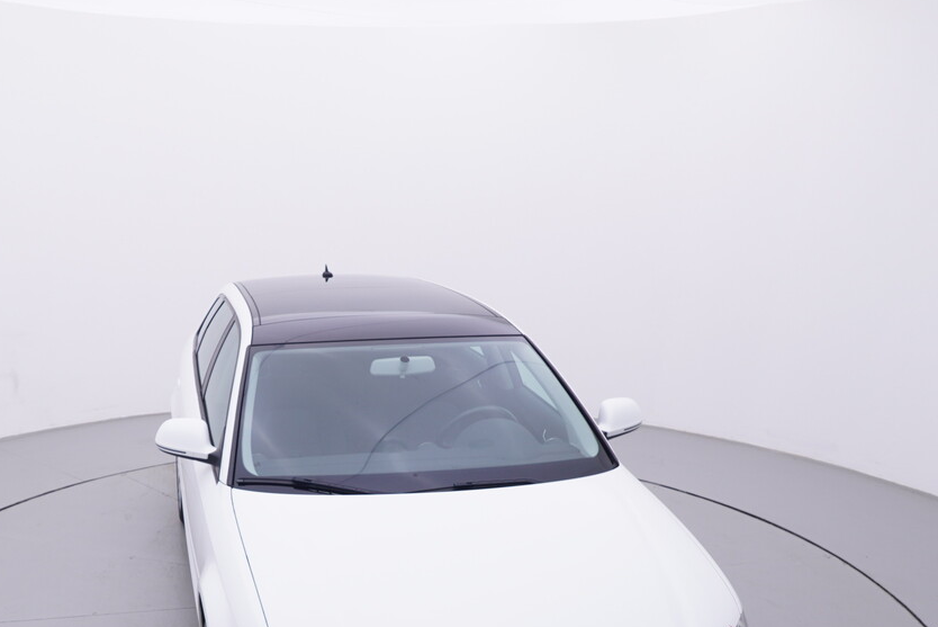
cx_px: 308
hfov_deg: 48.8
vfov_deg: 33.4
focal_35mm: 39
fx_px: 1013
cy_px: 498
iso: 200
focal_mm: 15
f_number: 5
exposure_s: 1/80
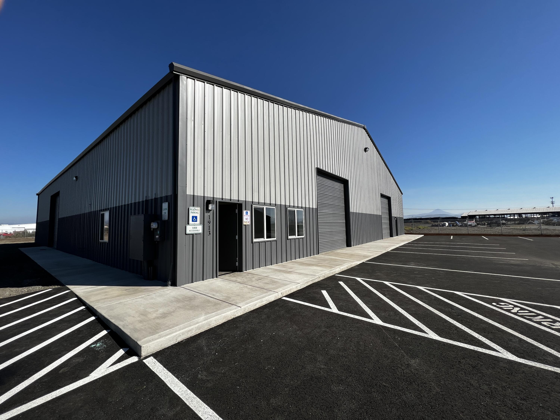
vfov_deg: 89.9
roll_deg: +0.8
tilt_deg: +1.7
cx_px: 280
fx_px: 210
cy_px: 210
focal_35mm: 13
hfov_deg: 106.2
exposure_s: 1/2950
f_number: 1.8
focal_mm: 1.57
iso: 32
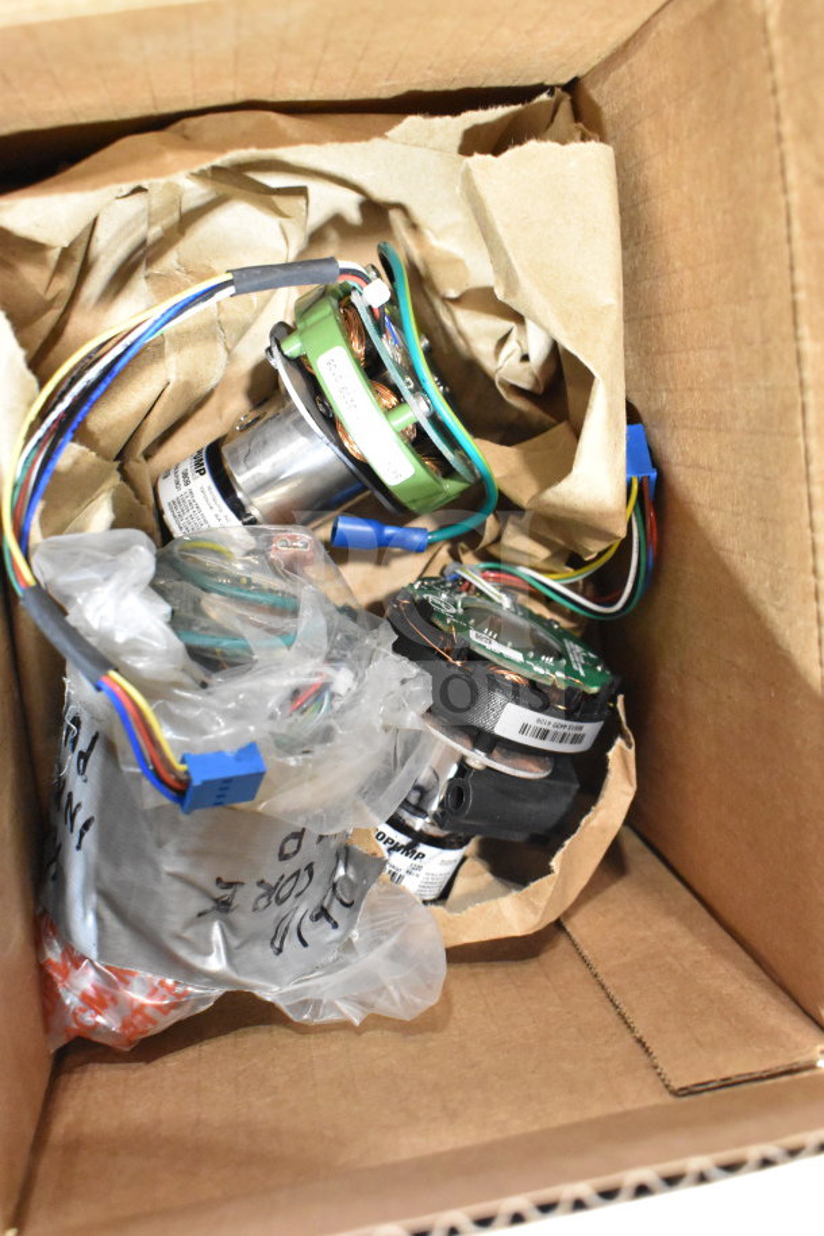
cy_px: 618
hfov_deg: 36.9
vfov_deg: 53.1
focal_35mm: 36
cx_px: 412
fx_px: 1236
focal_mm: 24
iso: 6400
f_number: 6.3
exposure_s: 1/160
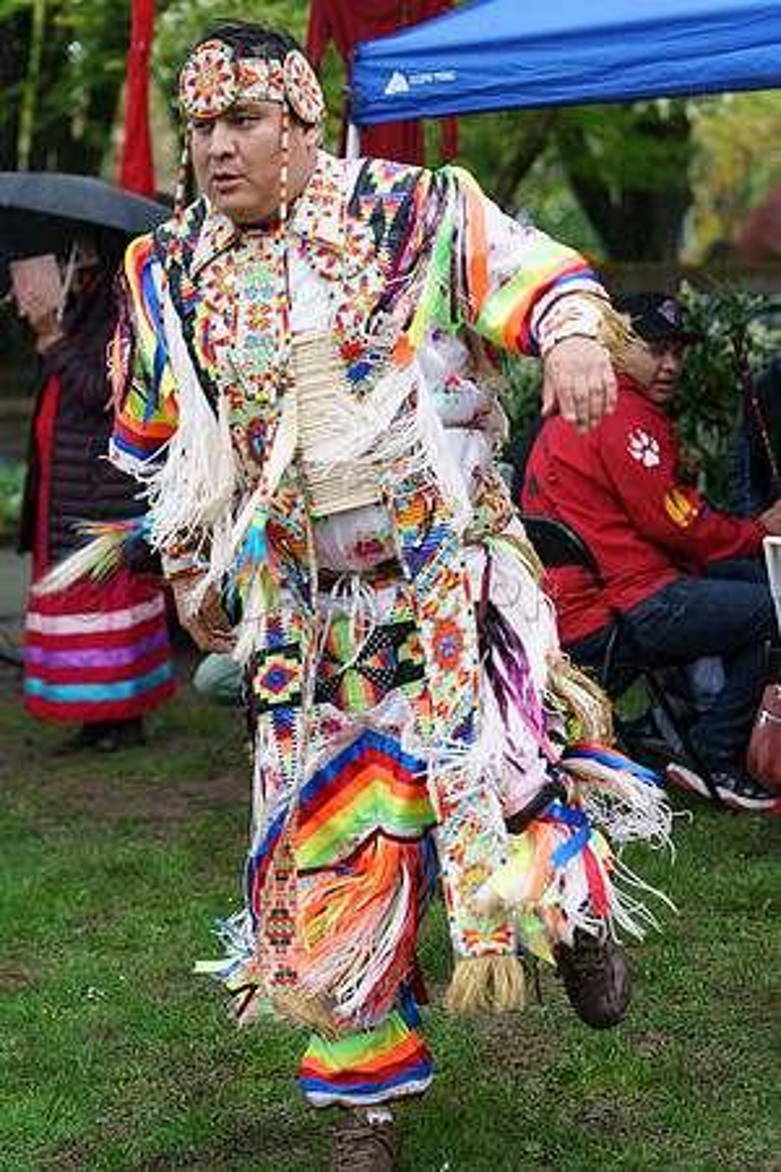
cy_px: 586
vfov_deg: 20.4
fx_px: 3254
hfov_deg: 13.7
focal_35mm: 100
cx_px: 390
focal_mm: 100
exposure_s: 1/400
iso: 320
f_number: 4
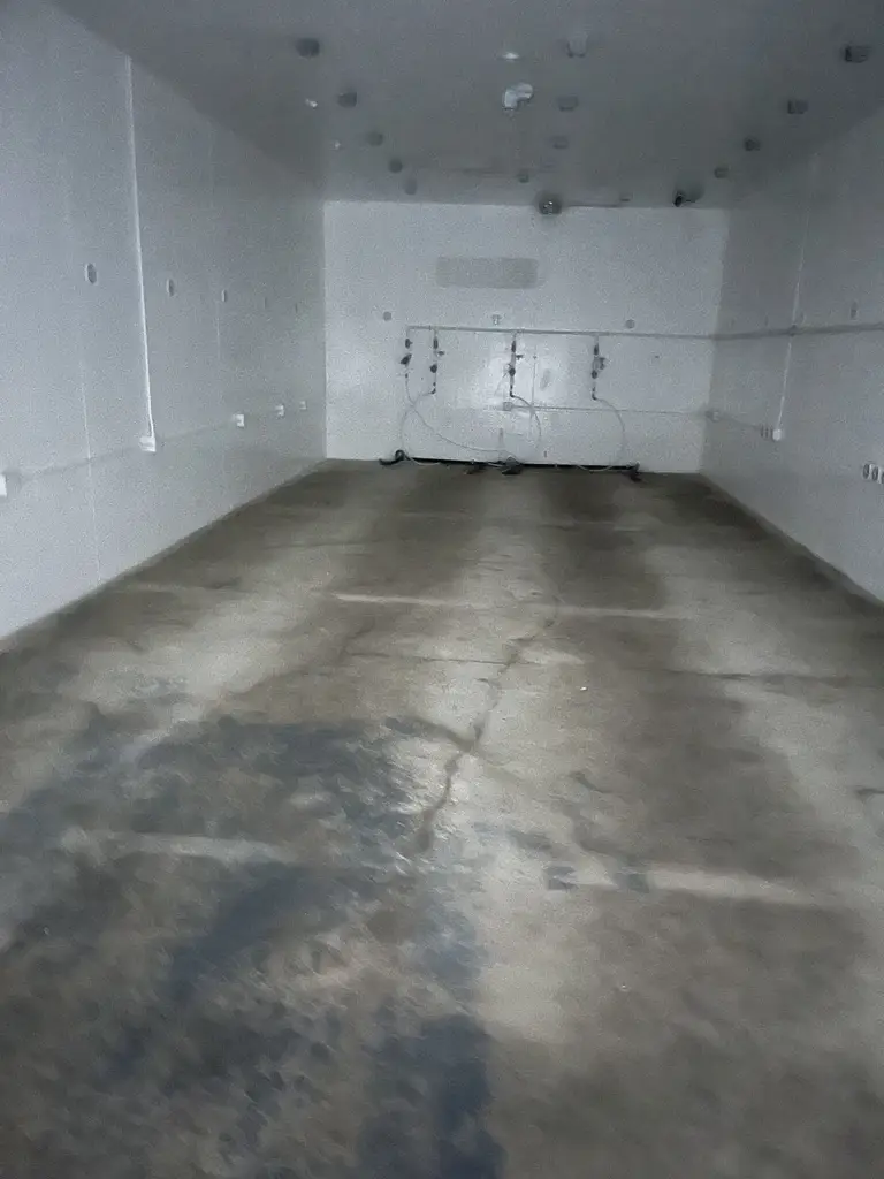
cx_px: 442
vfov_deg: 67.3
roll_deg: -0.6
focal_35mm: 26
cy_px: 590
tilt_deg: -17.4
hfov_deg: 53.1
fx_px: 885
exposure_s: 1/5
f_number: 1.6
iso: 1000
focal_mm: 5.1
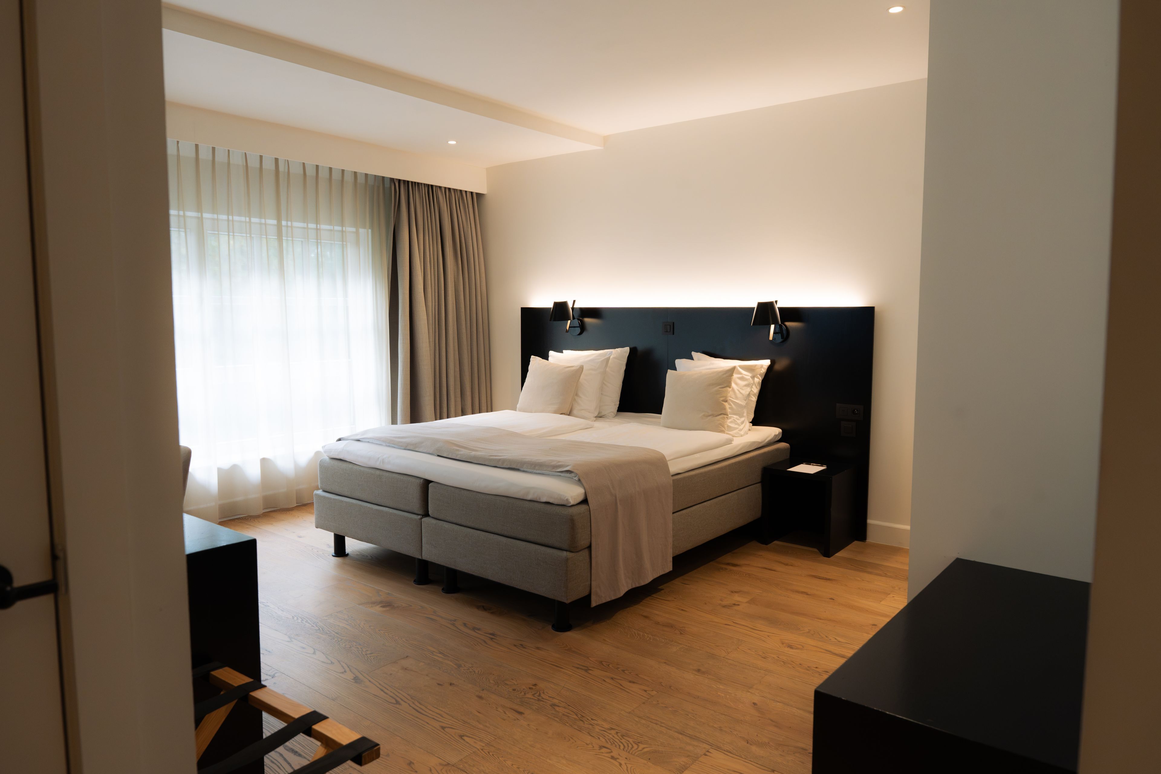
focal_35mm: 24
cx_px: 580
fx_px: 782
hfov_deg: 73.2
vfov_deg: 52.7
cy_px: 387
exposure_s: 1/125
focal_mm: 24
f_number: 6.7
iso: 3200
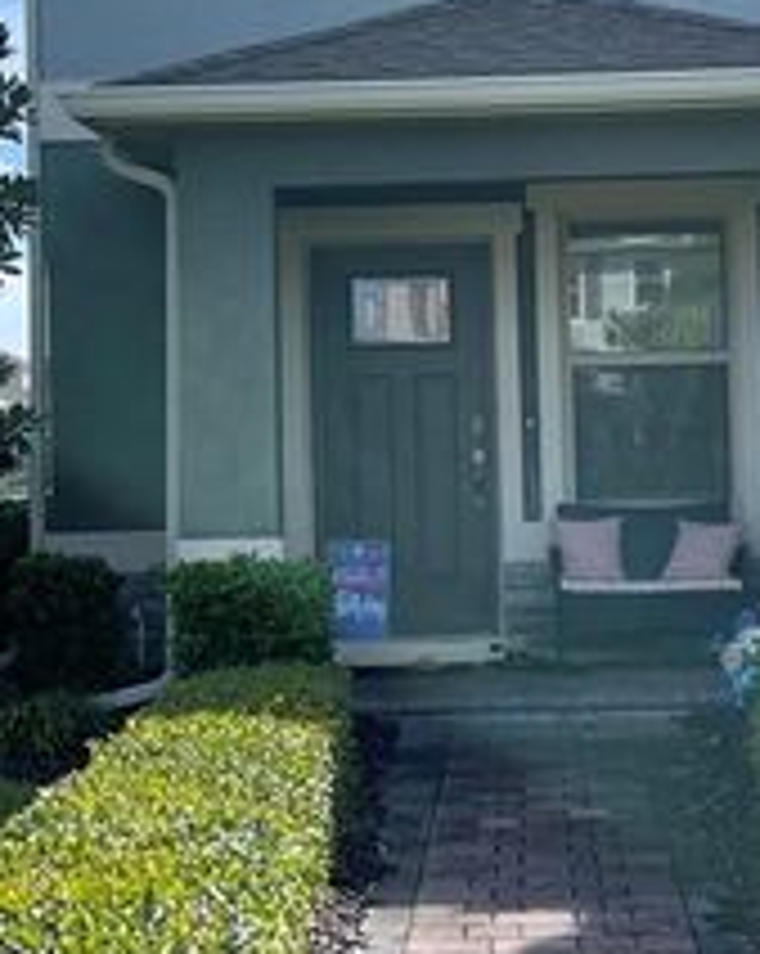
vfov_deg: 23.7
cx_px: 427
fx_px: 2254
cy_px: 295
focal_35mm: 80
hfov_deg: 19.1
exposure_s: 1/4049
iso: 50
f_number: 1.6
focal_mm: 5.1
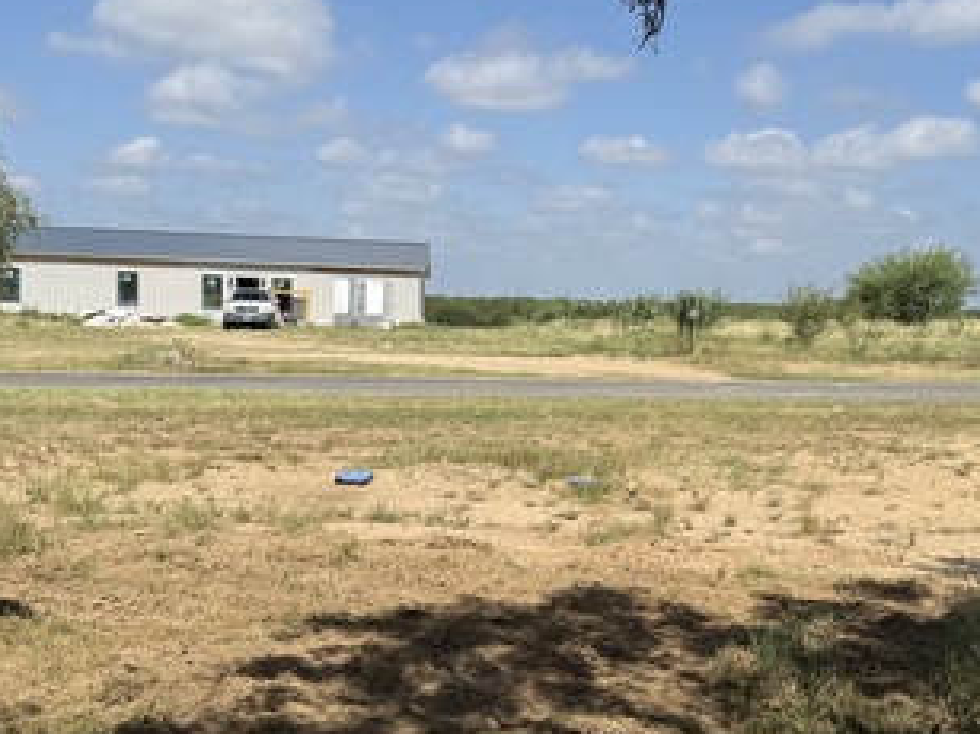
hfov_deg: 38.1
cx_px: 578
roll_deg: -1.2
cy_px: 440
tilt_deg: -4.9
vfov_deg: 29.0
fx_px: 1415
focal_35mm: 50
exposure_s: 1/8130
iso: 80
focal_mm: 6.76
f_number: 1.78
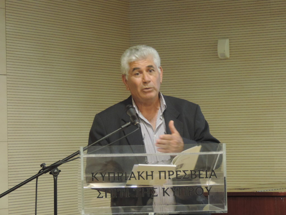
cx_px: 143
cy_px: 108
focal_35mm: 145
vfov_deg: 10.2
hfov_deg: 13.6
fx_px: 1198
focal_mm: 25.8
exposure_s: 1/13
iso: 800
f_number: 4.4
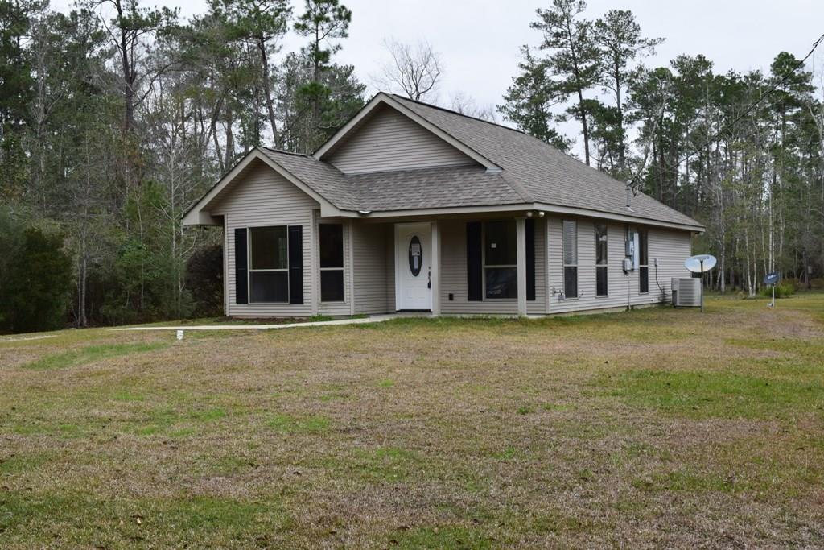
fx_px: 996
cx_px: 412
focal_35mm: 44
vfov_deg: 30.9
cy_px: 275
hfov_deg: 45.0
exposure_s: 1/250
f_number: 10
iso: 400
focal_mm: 29
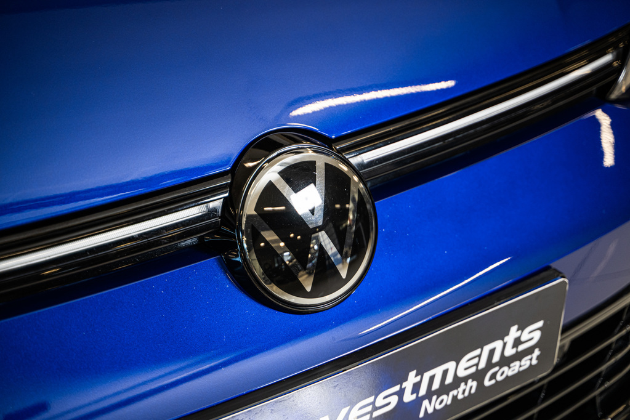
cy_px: 210
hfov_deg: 27.0
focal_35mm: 75
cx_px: 315
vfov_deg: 18.2
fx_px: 1312
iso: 640
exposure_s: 1/200
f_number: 2.8
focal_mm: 75
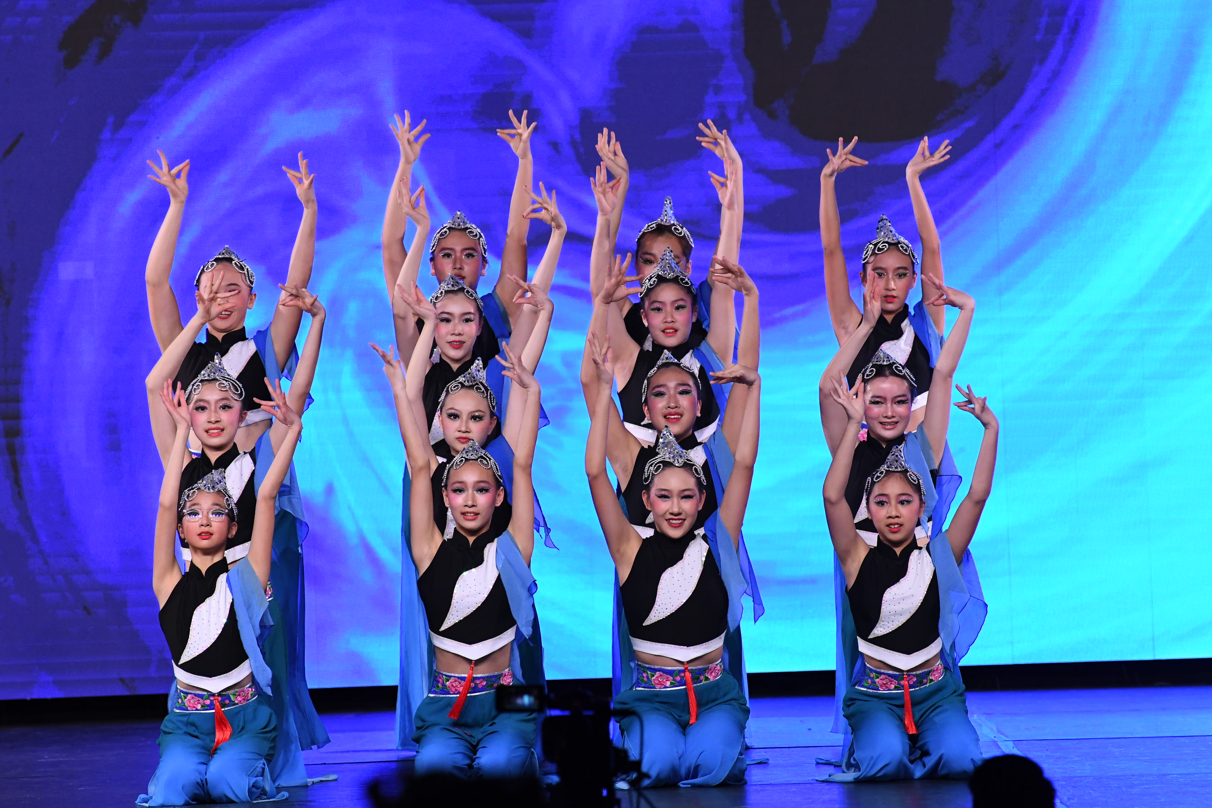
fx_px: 9426
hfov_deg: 7.4
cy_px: 418
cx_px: 594
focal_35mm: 280
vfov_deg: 4.9
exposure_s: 1/800
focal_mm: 180
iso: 2500
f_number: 4
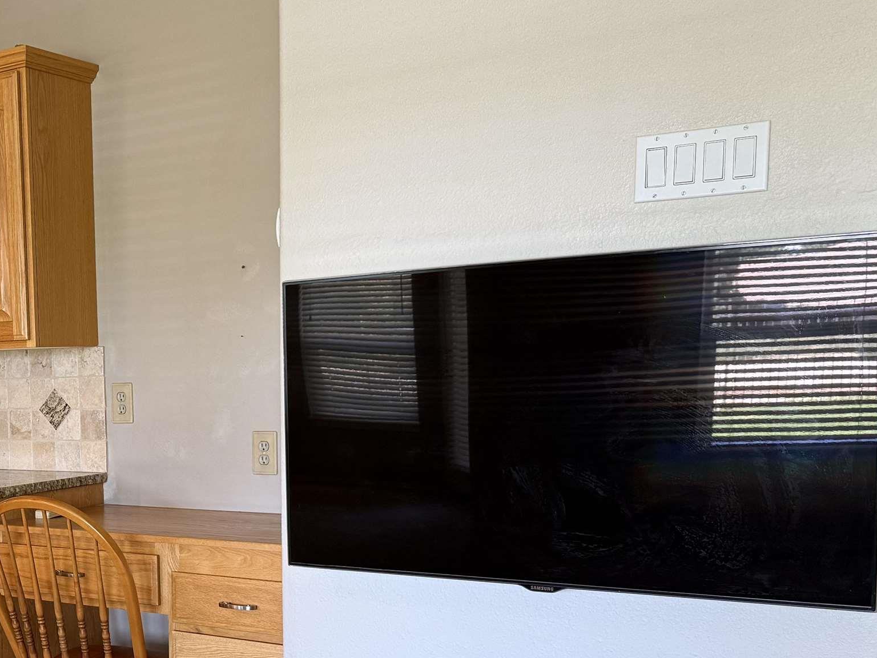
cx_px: 77
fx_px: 1216
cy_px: 513
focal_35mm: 48
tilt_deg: -7.2
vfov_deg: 29.7
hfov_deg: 37.0
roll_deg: +1.9
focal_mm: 6.76
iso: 200
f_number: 1.78
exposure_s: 1/60
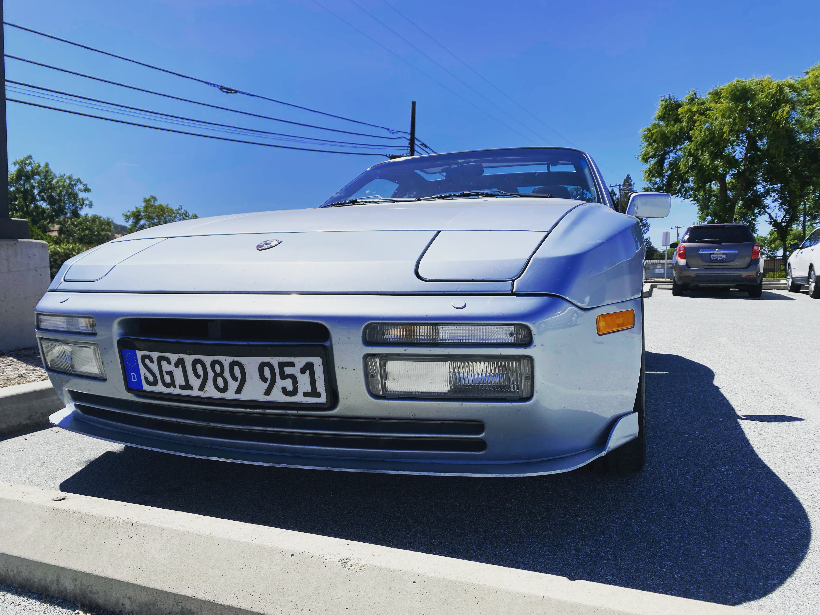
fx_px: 616
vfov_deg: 53.1
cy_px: 308
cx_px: 410
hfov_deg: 67.3
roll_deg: -1.1
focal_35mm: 26
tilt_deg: -1.9
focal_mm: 4.25
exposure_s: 1/5025
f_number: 1.8
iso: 32
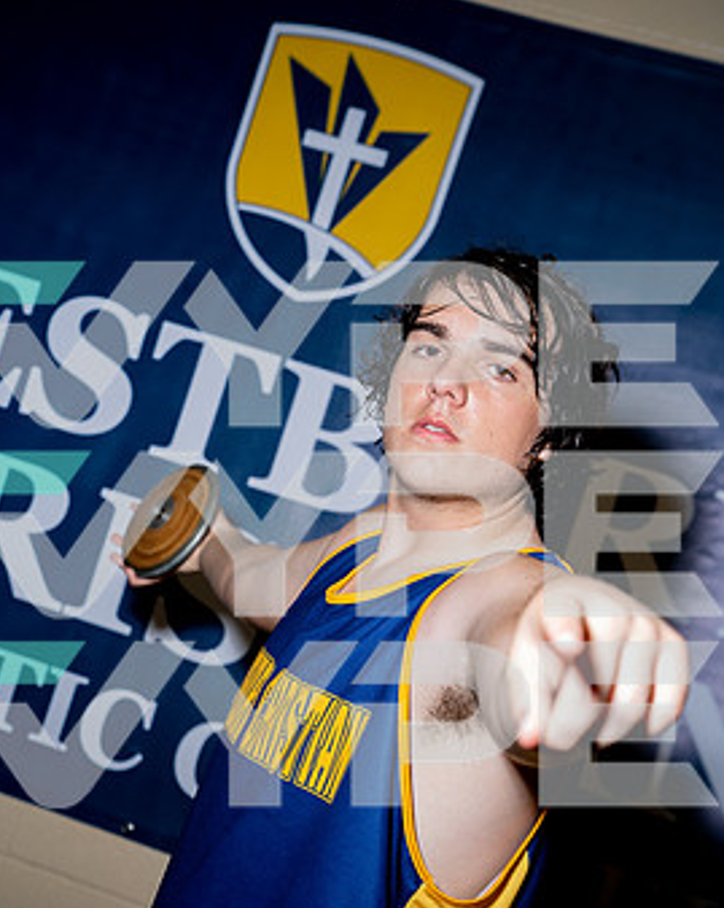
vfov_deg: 25.7
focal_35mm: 74
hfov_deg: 20.7
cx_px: 326
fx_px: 1985
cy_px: 536
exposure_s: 1/250
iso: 200
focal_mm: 59
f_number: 4.5
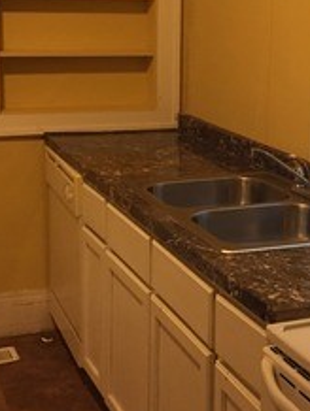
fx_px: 810
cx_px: 217
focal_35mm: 68
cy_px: 126
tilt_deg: -8.5
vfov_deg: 28.3
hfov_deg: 21.5
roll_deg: -2.5
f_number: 2.2
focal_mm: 4.15
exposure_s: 1/30
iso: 200
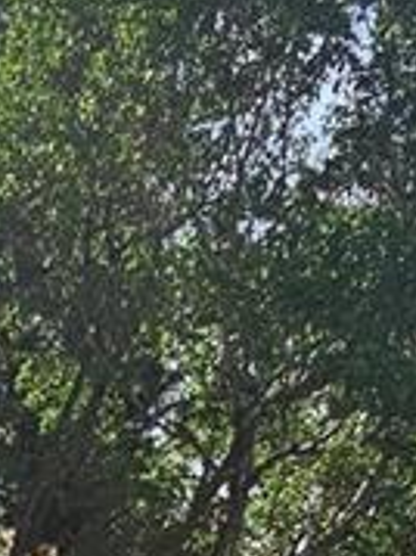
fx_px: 1396
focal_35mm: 87
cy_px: 606
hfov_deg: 16.4
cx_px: -62
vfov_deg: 21.4
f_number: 2.2
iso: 50
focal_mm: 2.2
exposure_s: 1/2397
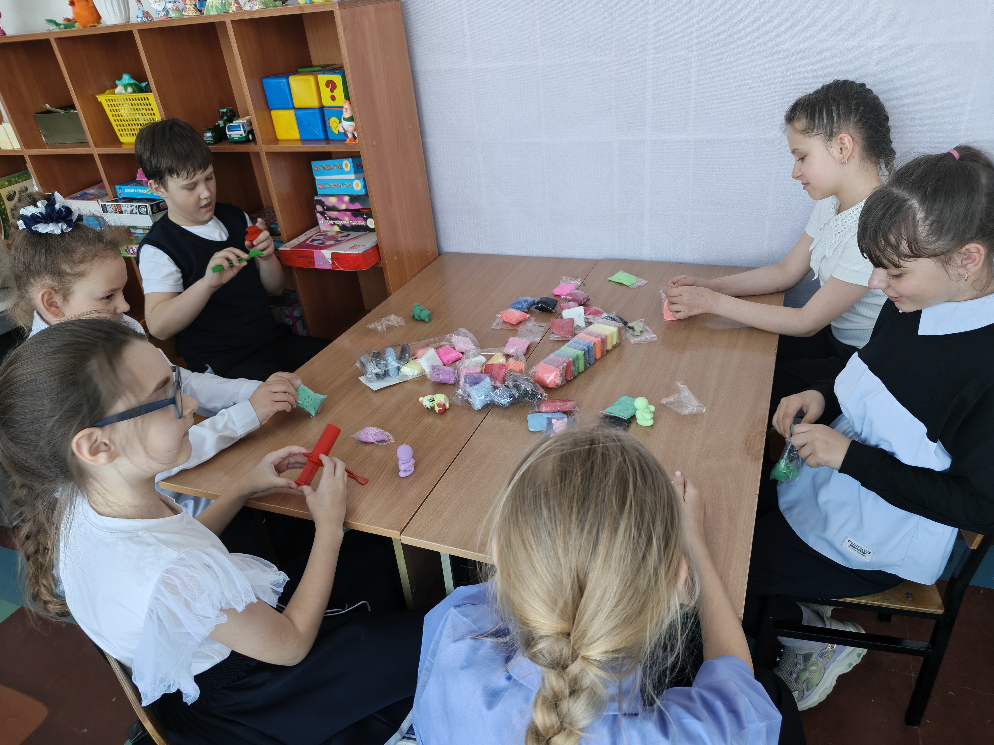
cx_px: 497
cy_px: 372
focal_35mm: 23
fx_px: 660
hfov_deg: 73.9
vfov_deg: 58.9
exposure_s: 1/100
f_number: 1.8
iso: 52
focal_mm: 5.56
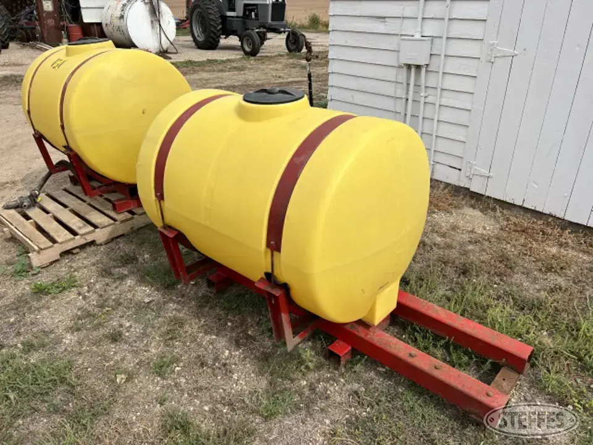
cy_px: 222
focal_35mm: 26
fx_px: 445
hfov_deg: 67.3
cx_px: 296
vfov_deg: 53.1
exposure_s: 1/3831
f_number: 1.5
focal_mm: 5.7
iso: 50
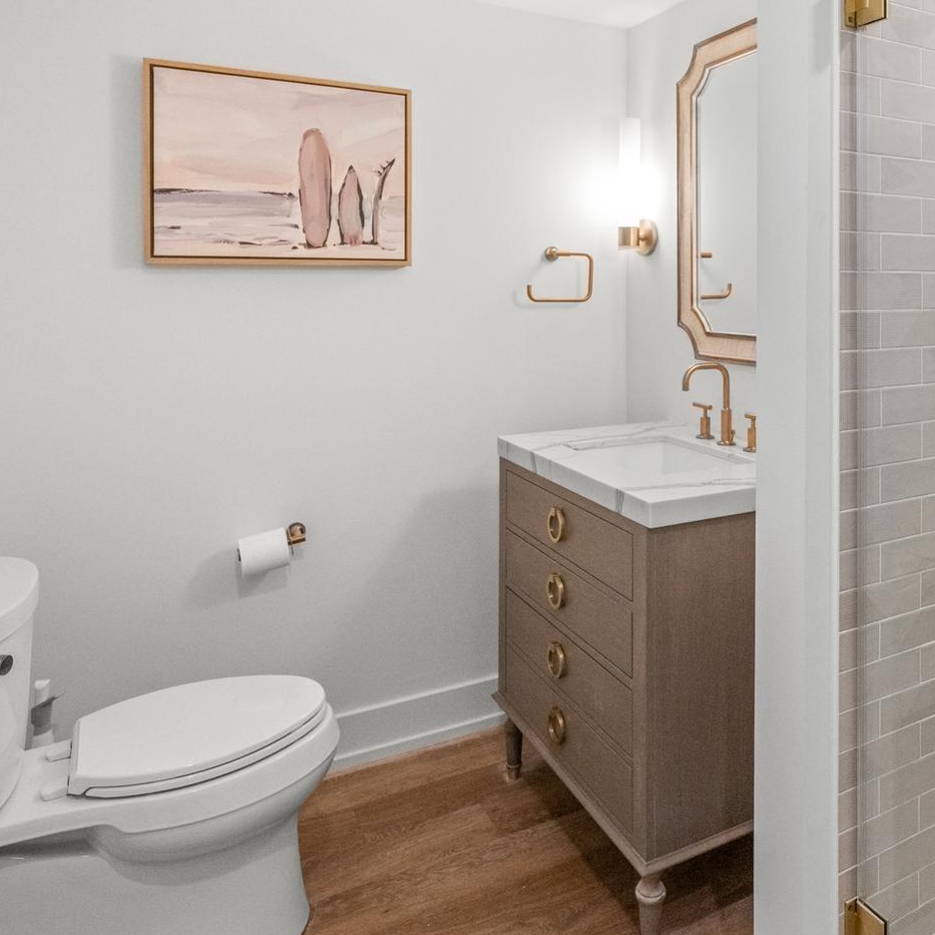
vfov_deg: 59.1
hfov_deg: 59.5
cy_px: 289
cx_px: 626
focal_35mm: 26
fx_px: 795
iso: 1000
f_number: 5
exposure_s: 1/320
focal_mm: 14
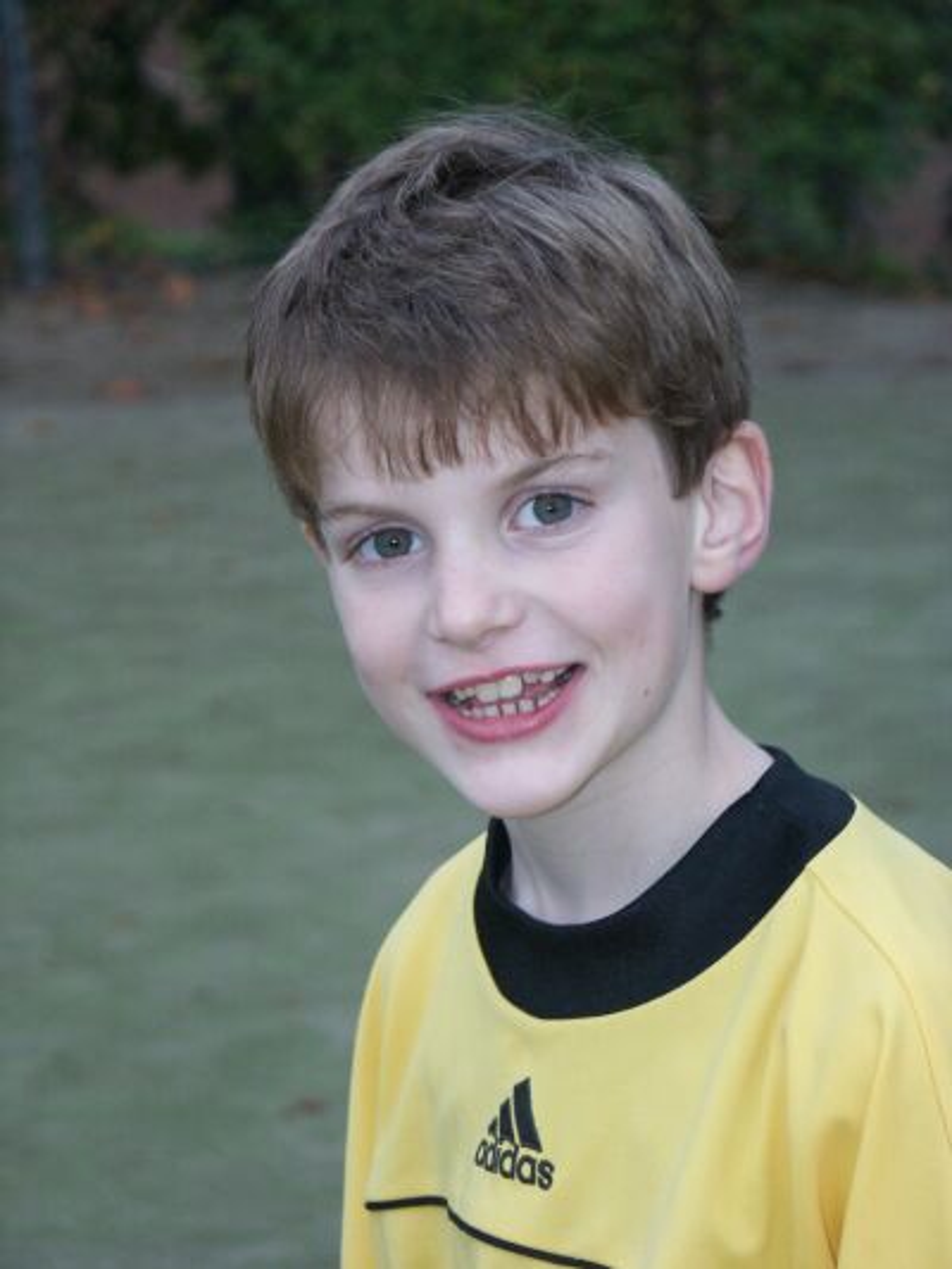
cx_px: 476
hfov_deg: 11.2
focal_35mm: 133
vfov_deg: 14.8
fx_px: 4875
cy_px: 634
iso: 200
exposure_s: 1/125
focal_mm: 33.73
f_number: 3.5
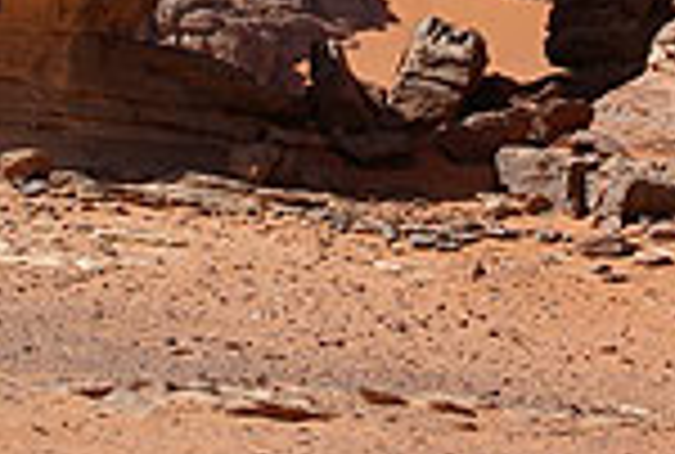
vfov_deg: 8.6
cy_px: -207
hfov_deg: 13.0
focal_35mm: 158
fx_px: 2962
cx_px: 360
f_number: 13
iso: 100
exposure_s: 1/160
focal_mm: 35
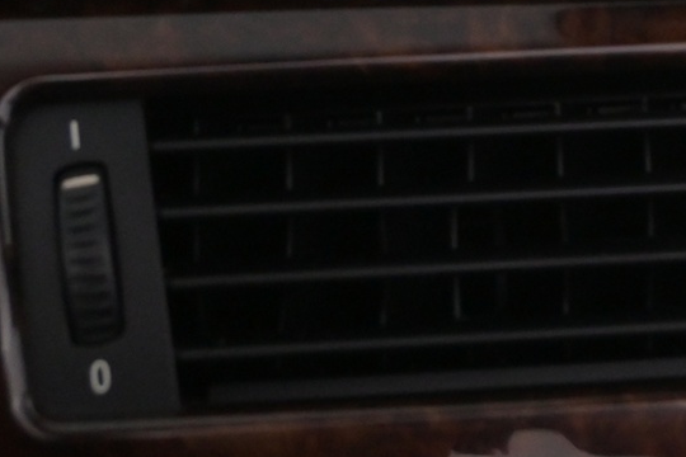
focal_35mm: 99
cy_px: -207
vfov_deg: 13.1
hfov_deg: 19.7
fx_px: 1886
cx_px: 770
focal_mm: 22
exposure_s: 1/50
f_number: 5.6
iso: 2500
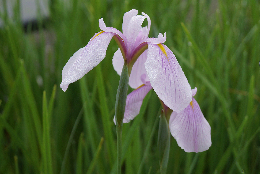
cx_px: 130
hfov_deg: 29.9
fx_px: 487
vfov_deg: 20.2
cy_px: 87
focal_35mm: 68
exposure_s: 1/200
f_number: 5.6
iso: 100
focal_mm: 45
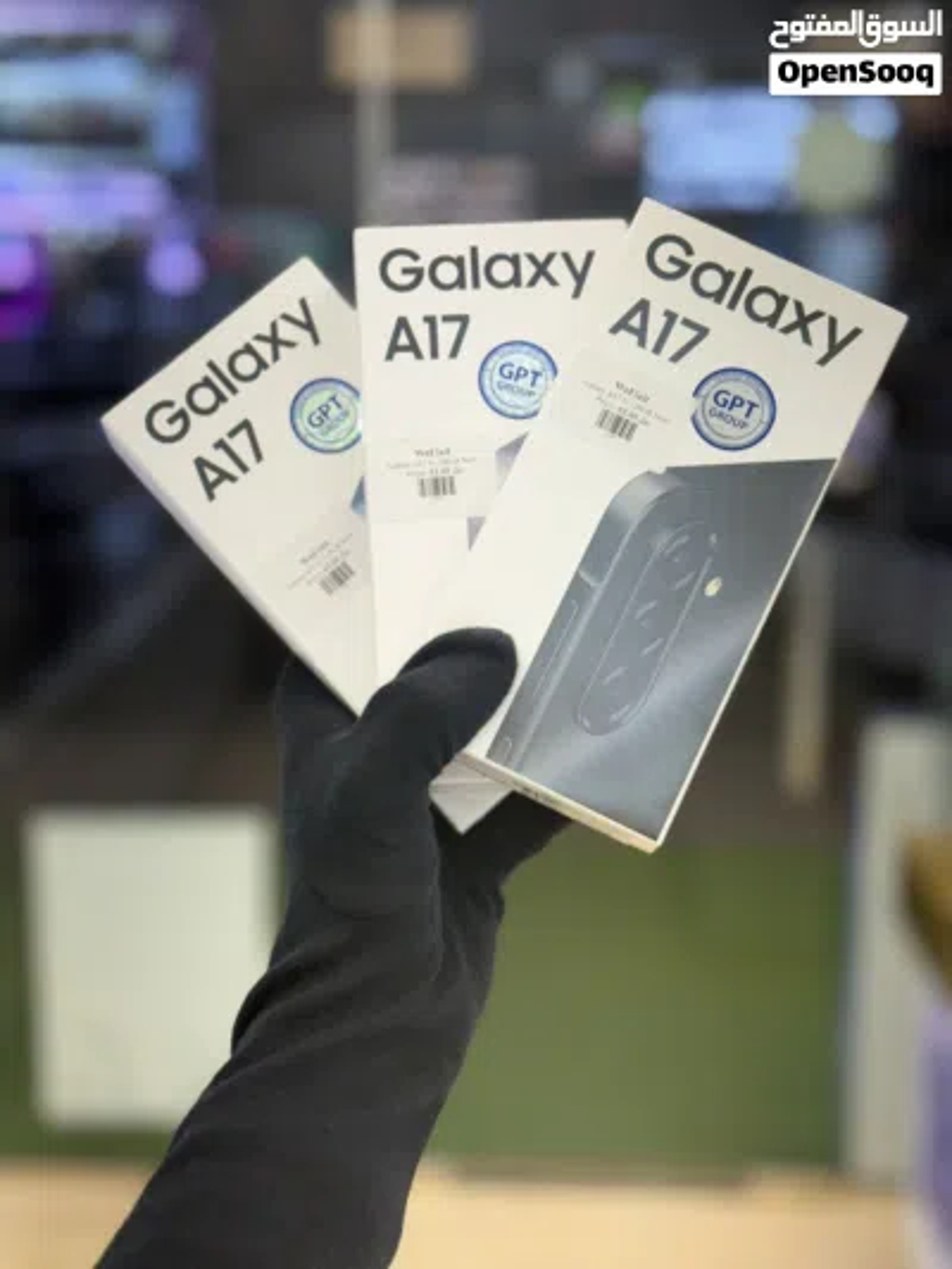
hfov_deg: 28.0
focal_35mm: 52
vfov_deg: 36.8
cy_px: 634
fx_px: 1906
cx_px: 476
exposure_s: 1/333
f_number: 1.6
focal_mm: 5.96
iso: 40
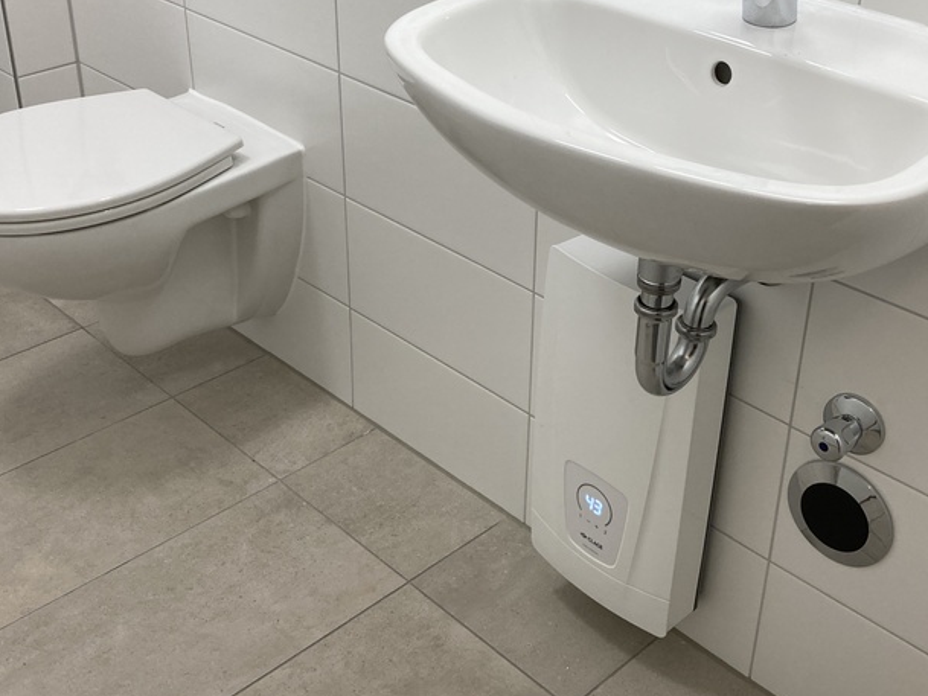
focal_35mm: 46
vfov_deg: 31.4
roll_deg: -2.0
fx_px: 1233
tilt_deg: -27.7
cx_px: 507
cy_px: 265
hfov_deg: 41.2
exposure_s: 1/100
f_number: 1.8
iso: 80
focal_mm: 3.99
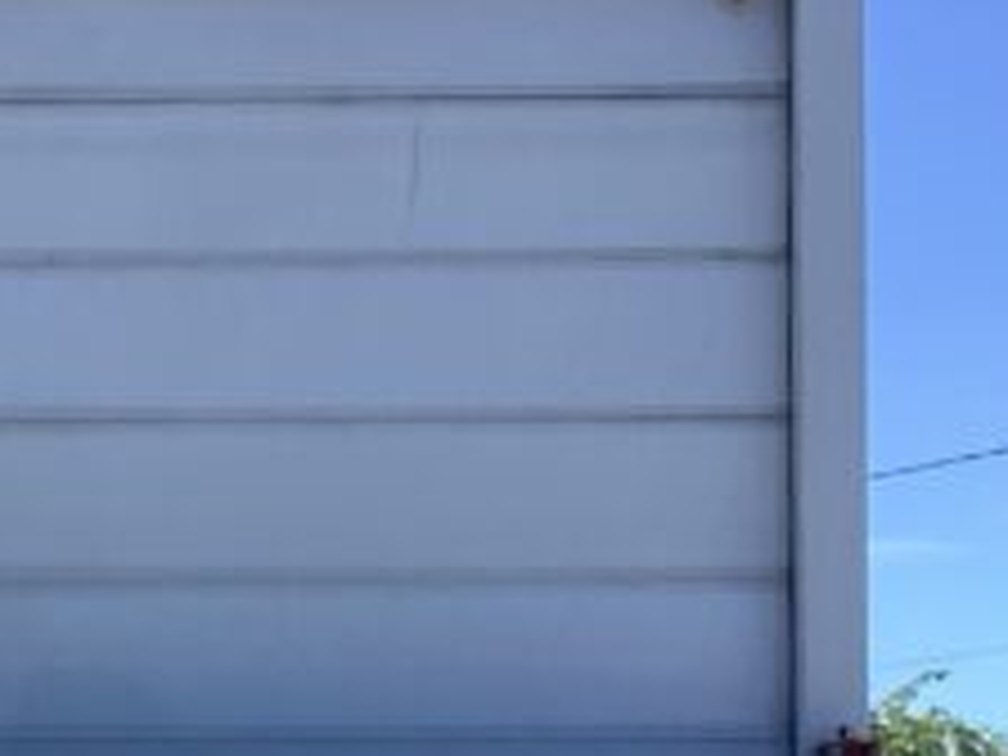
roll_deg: -0.7
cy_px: 902
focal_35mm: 110
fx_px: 3203
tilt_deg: +1.2
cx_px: -99
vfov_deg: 13.1
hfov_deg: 17.3
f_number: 2.4
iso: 25
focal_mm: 3.3
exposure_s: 1/1087
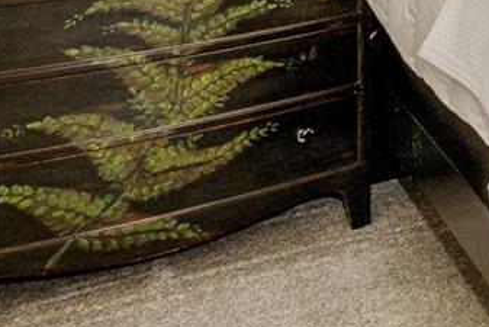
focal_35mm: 85
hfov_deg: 13.4
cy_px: -276
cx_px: 1294
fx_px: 1155
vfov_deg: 14.1
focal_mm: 14
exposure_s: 1/200
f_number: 13
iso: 320
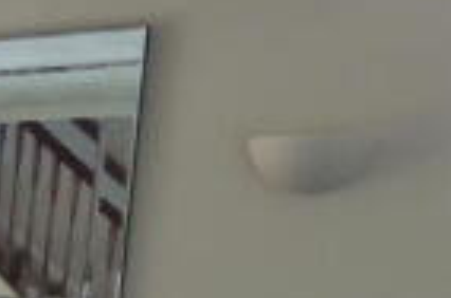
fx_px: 1337
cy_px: 604
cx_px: -437
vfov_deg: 11.4
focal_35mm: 107
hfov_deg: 15.5
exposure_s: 1/20
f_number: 3.3
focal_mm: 4.3
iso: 400
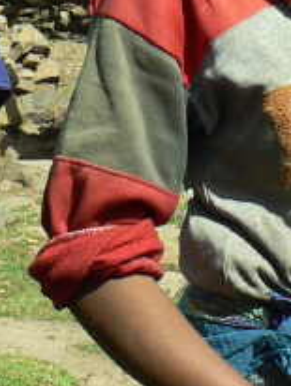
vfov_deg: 18.9
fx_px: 1141
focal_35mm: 102
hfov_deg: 14.1
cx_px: 356
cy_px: 37
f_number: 4
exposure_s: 1/320
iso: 64
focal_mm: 6
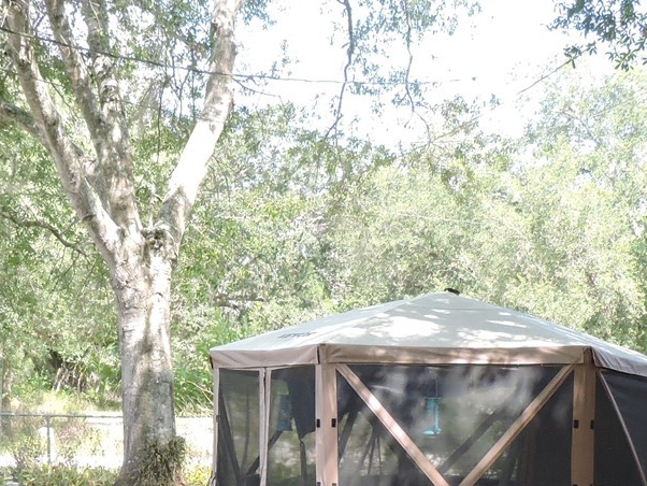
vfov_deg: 15.7
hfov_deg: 21.0
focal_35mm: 93
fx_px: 1739
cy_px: 445
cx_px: 196
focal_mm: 6.2
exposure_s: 1/400
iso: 360
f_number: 3.3
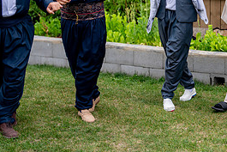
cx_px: 230
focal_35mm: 92
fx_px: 580
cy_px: 16
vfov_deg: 14.7
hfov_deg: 21.3
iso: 100
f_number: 2.8
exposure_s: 1/500
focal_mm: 42
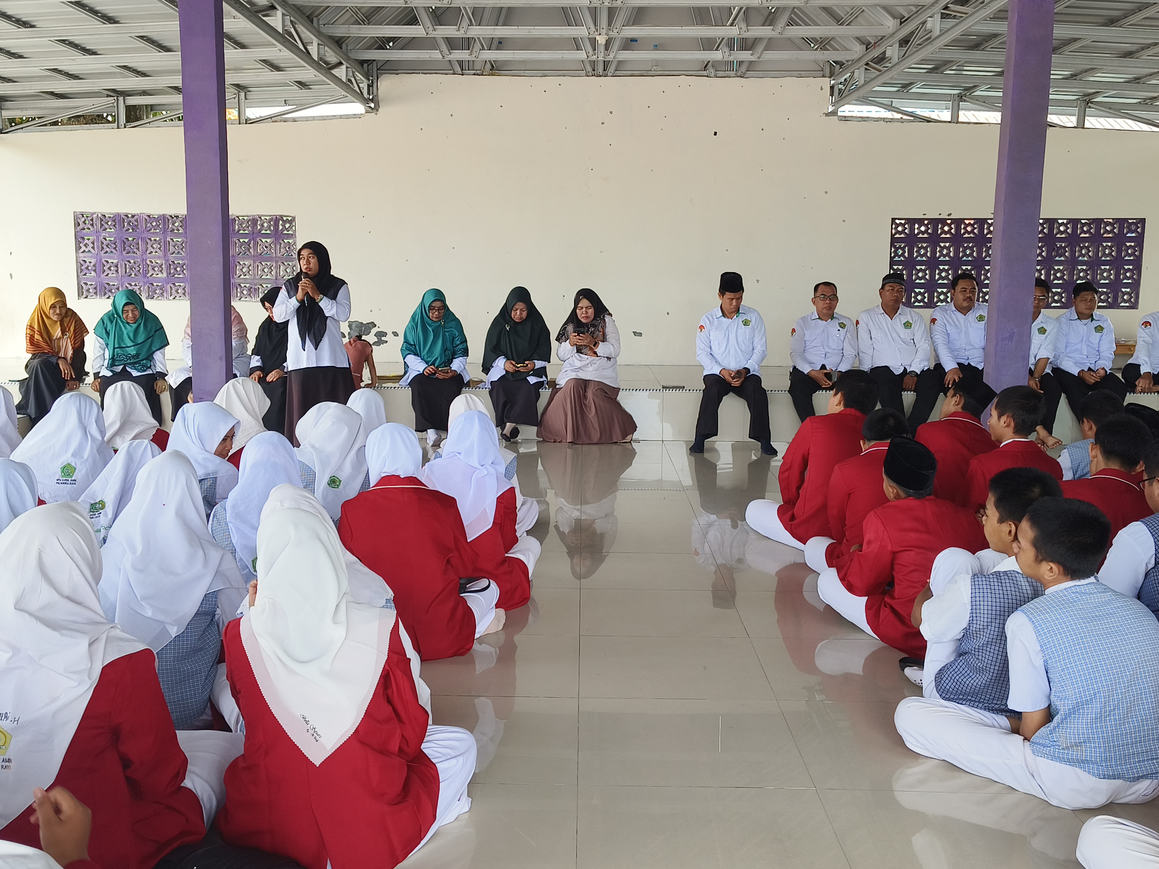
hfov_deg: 54.0
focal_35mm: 34
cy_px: 434
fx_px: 1138
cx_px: 580
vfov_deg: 41.8
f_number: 1.88
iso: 50
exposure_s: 1/188
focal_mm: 5.56
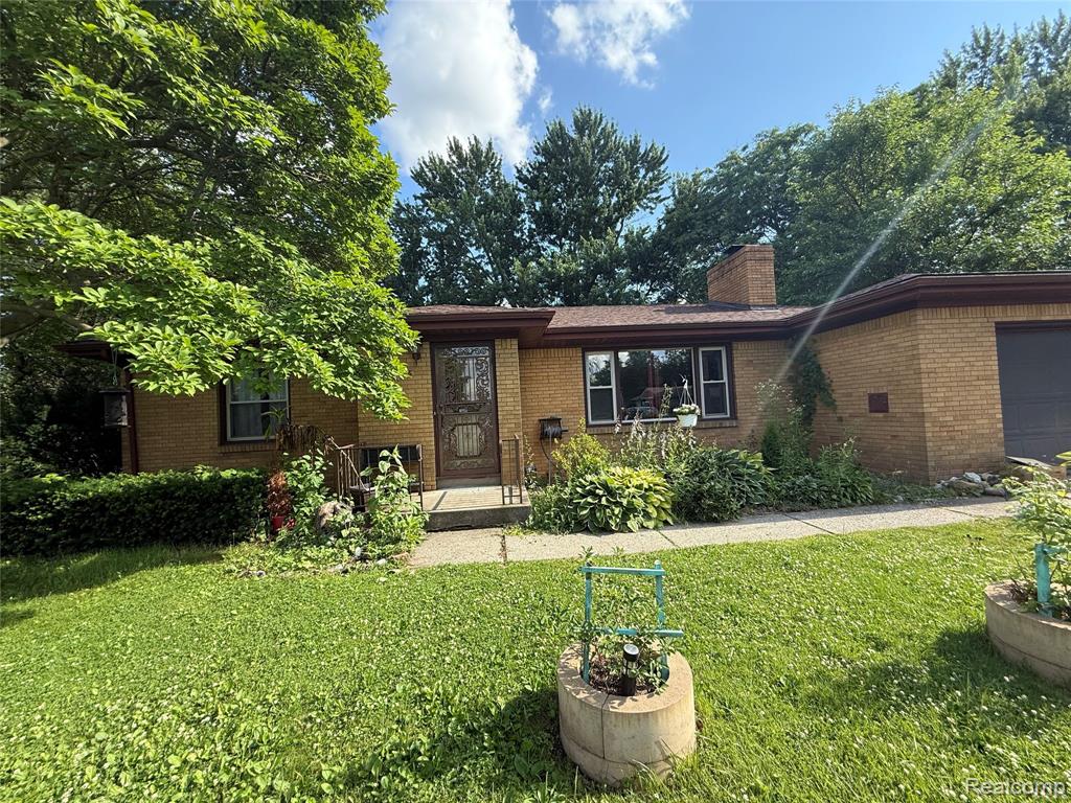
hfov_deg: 102.1
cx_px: 536
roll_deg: +5.0
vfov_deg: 85.7
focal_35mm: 14
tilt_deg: +3.4
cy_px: 402
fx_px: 433
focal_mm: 2.22
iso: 50
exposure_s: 1/433
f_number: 2.2
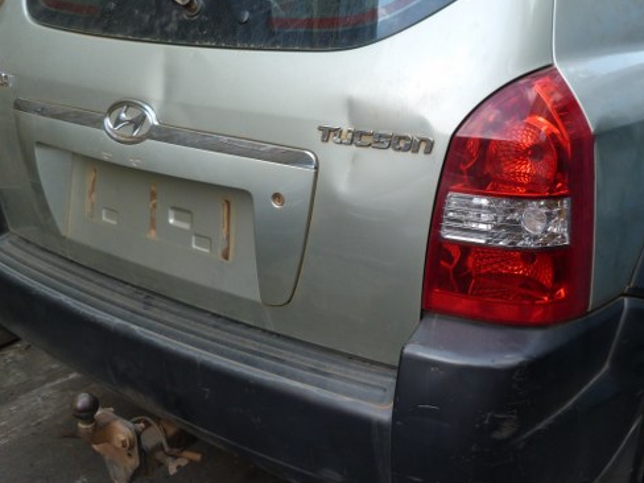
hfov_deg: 45.3
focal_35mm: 41
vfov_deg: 34.9
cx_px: 409
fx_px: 763
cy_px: 177
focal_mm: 4.5
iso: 80
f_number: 2.8
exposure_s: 1/100
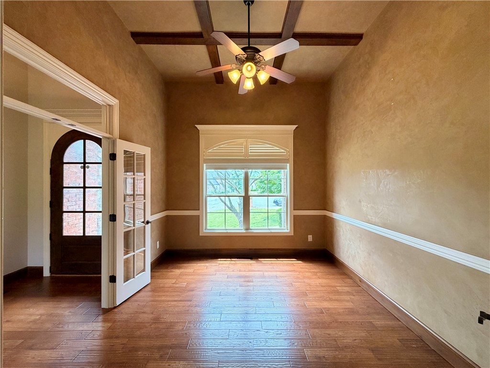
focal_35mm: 14
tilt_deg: +0.9
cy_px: 184
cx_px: 245
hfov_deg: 102.1
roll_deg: +0.1
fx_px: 198
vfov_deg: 85.7
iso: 200
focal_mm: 2.22
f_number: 2.2
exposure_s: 1/60
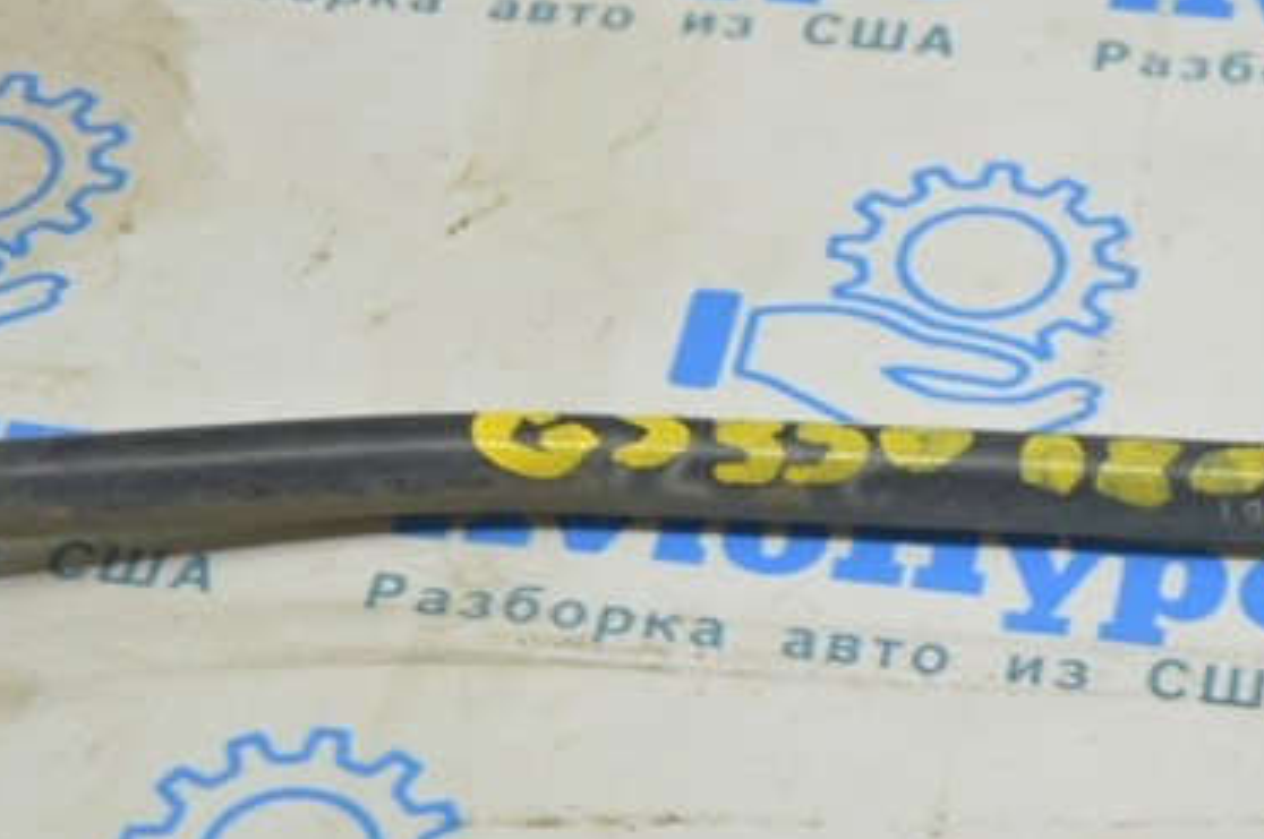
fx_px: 4974
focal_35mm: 142
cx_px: 880
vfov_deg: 9.6
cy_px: 413
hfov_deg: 14.4
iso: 400
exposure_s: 1/20
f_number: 5.6
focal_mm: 55
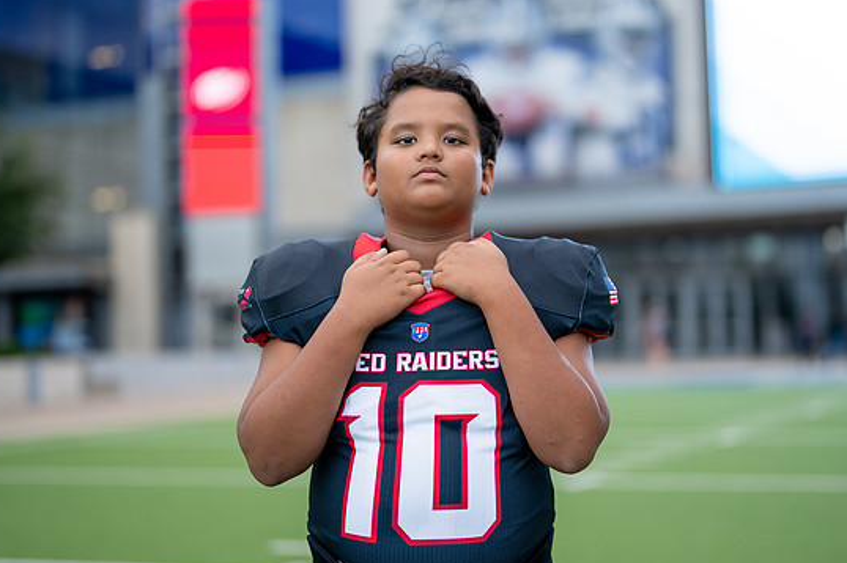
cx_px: 462
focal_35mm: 66
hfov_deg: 30.5
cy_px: 255
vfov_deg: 20.6
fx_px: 1552
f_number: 1.2
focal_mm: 50
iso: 100
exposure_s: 1/1000
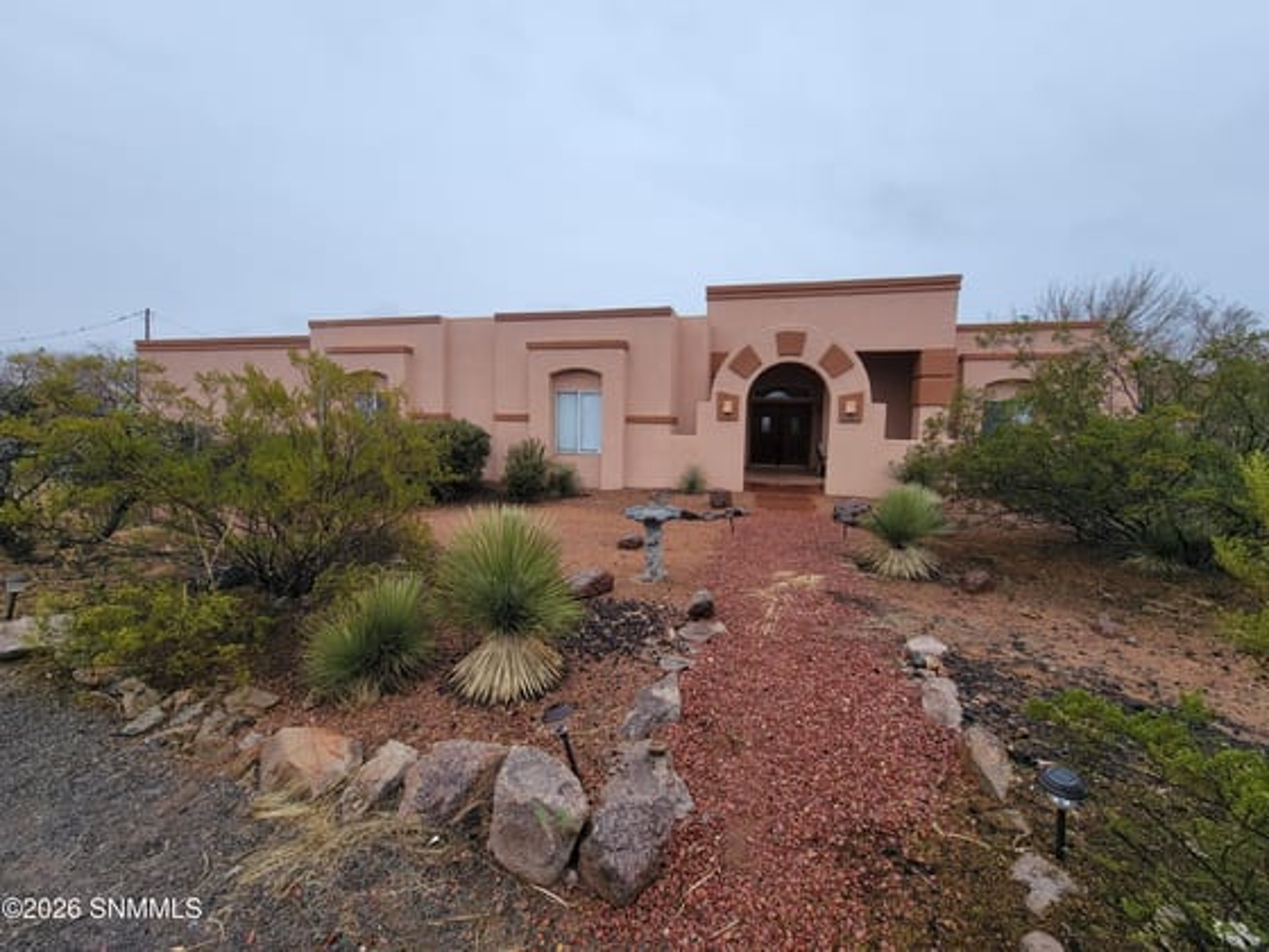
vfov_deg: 89.9
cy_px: 476
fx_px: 477
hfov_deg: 106.2
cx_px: 634
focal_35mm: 13
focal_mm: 2.2
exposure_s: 1/285
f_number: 2.2
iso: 50
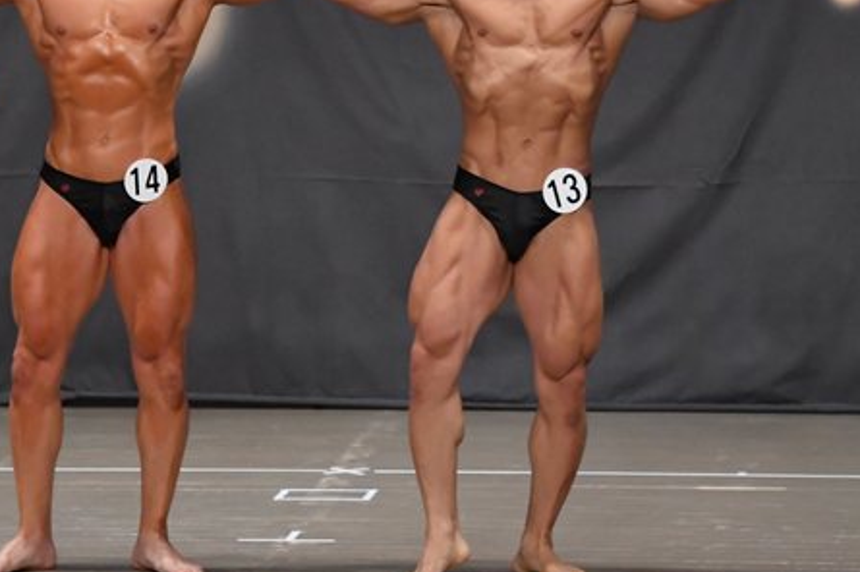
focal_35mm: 303
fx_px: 7233
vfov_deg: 4.5
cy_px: 172
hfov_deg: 6.8
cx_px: 206
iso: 5000
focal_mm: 116
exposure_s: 1/400
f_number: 5.6
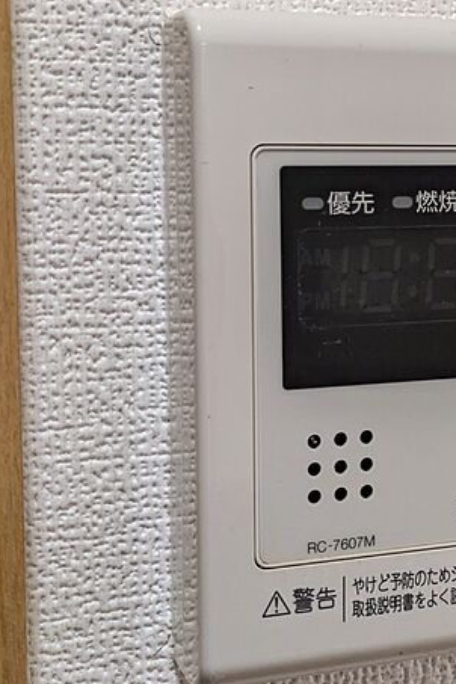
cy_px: 334
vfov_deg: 27.0
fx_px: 1425
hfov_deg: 17.7
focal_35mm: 75
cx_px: 464
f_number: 1.89
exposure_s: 1/120
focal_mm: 5.43
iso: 86
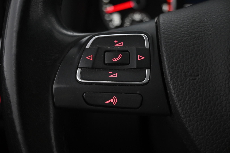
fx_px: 264
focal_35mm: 41
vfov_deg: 32.4
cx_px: 115
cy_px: 76
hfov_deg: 47.2
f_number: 4.5
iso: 3200
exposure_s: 1/40
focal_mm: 27.5
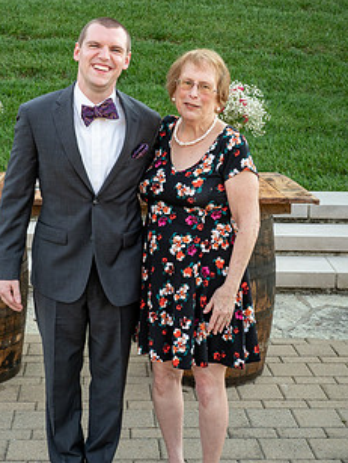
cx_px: 125
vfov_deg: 28.9
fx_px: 896
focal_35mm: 67
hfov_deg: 21.9
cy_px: 187
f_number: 5
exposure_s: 1/100
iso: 200
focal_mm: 17
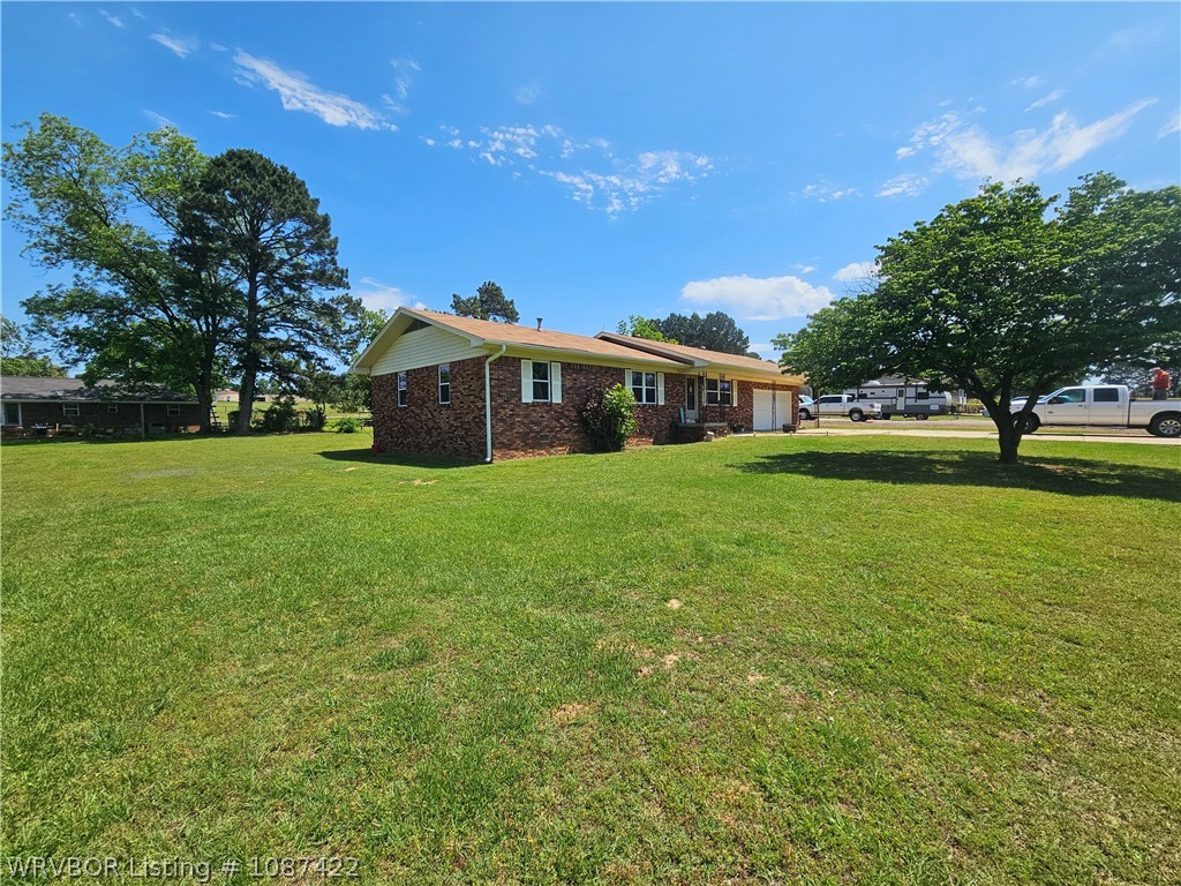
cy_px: 443
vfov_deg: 89.9
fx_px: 444
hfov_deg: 106.2
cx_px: 590
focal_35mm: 13
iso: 50
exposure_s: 1/2693
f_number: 2.2
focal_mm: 2.2
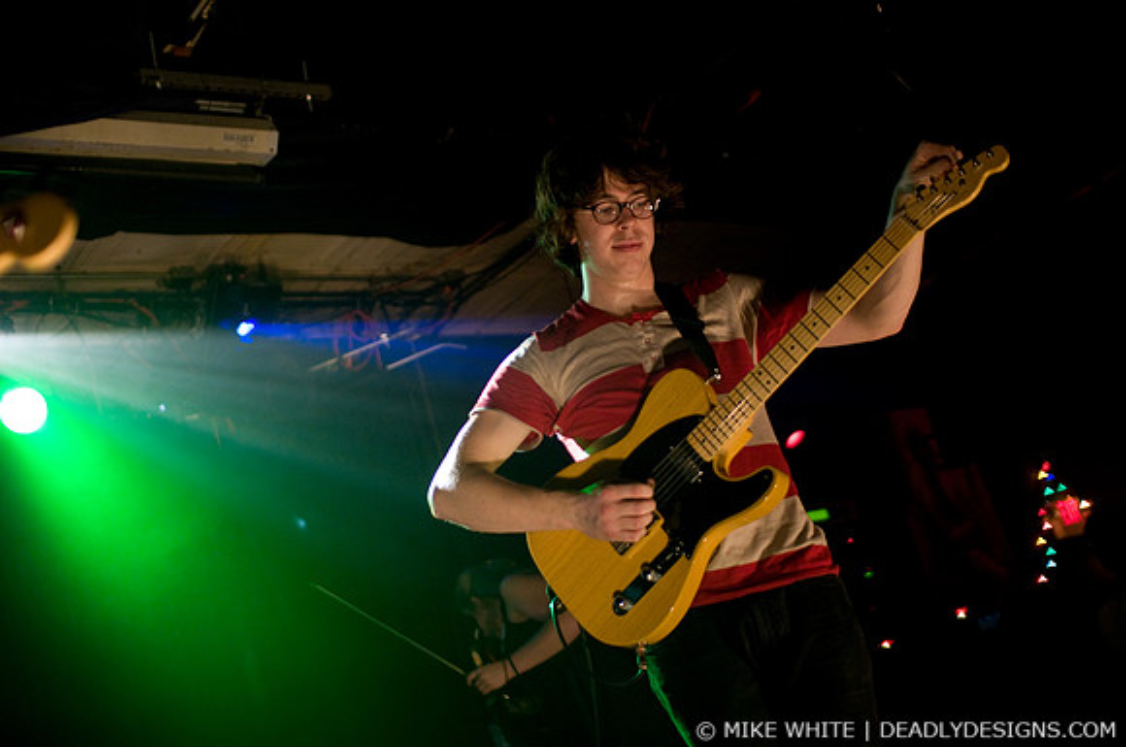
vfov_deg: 29.8
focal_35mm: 45
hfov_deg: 43.7
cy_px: 374
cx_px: 563
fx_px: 1406
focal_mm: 30
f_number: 1.6
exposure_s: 1/60
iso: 800
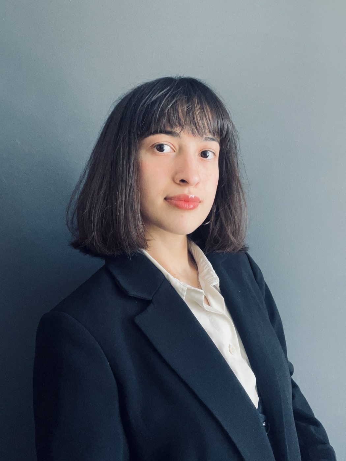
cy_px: 230
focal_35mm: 30
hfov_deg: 46.8
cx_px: 173
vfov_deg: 60.0
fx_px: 400
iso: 160
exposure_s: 1/60
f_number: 2.2
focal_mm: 2.71
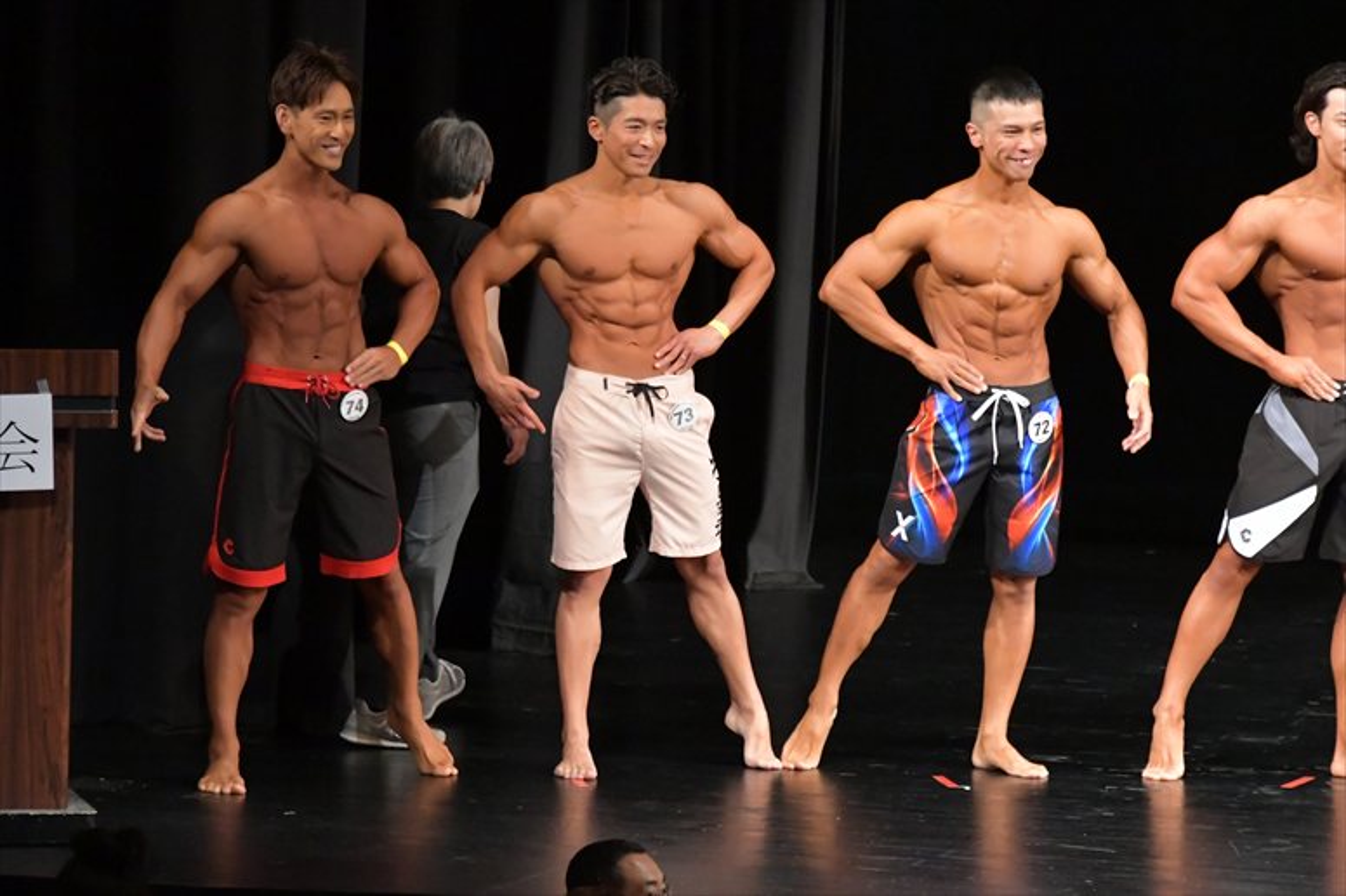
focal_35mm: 270
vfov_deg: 5.1
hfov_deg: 7.6
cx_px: 673
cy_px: 448
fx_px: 10090
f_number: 5.6
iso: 8000
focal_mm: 180
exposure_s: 1/400
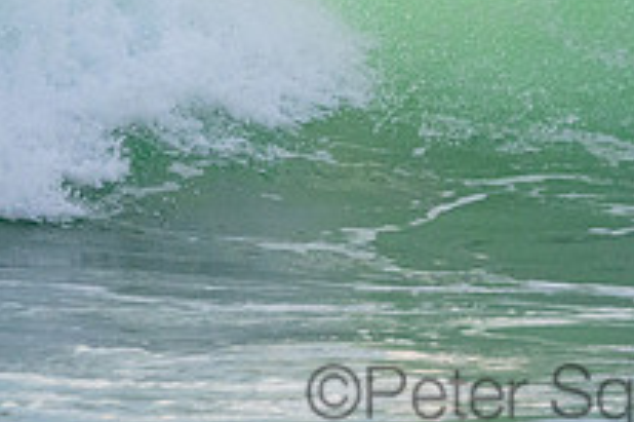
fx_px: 22840
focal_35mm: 1298
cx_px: 545
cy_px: -119
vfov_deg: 1.1
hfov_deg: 1.6
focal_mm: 460
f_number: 11
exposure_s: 1/1250
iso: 4500
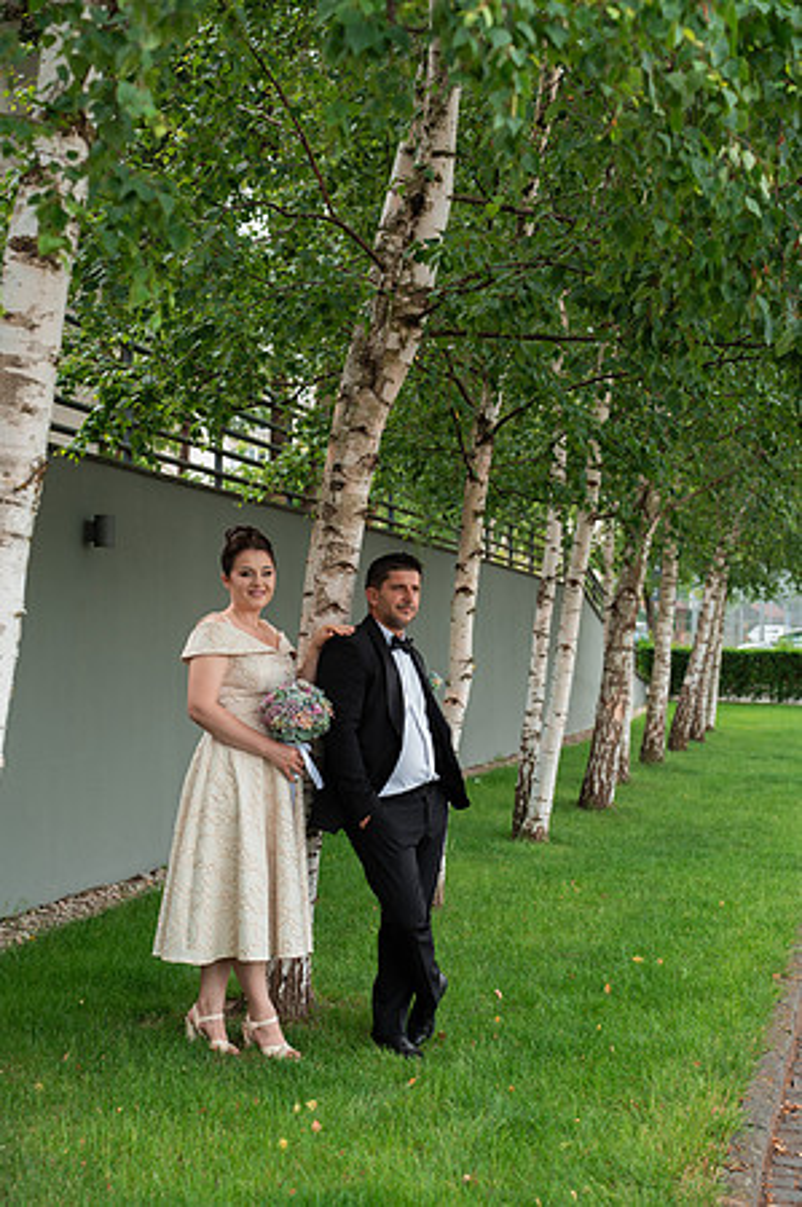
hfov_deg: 25.5
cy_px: 604
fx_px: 1775
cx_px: 401
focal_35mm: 53
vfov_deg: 37.6
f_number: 4
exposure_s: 1/250
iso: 200
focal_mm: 53
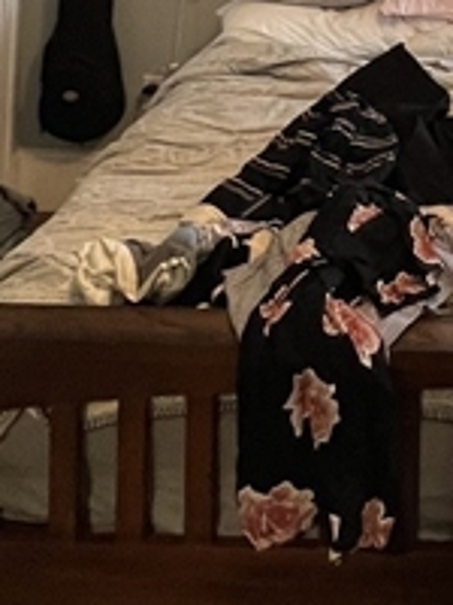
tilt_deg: +0.8
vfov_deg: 29.9
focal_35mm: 50
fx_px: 872
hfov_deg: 27.8
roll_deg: -2.6
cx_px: 429
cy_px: -194
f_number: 1.8
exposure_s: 1/60
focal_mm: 1.57
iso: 250
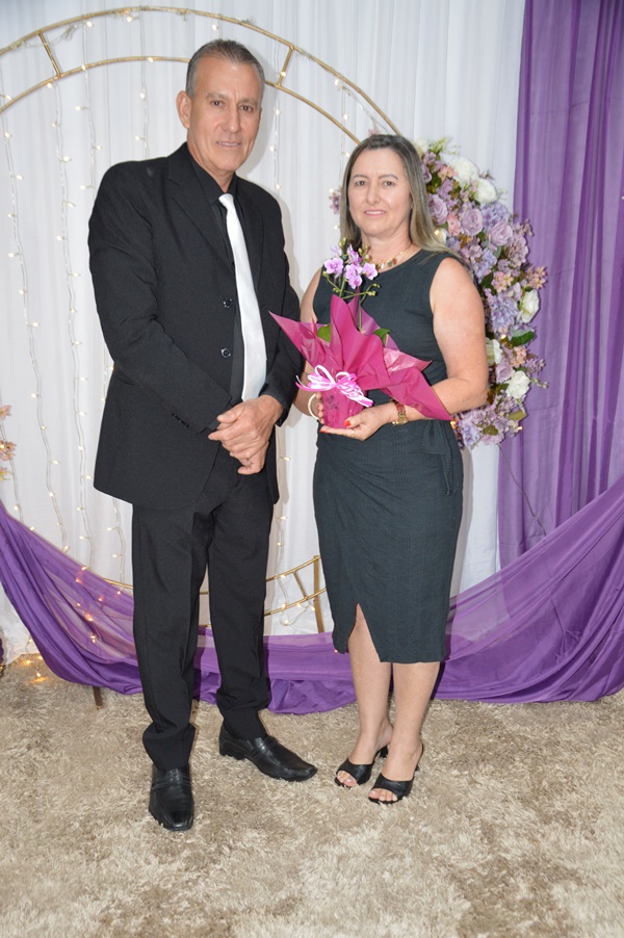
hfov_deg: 35.4
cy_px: 469
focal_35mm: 38
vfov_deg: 51.3
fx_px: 976
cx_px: 312
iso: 800
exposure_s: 1/60
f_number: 4
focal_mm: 25
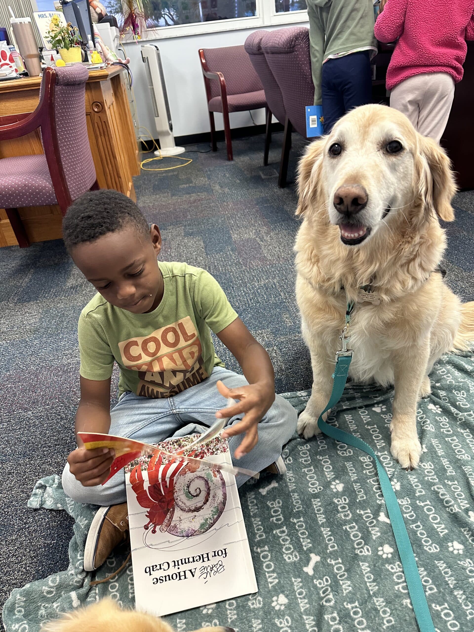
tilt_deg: -30.5
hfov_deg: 56.8
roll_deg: +6.3
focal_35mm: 24
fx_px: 438
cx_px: 237
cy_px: 316
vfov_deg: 71.6
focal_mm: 6.86
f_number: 1.78
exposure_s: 1/51
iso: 320
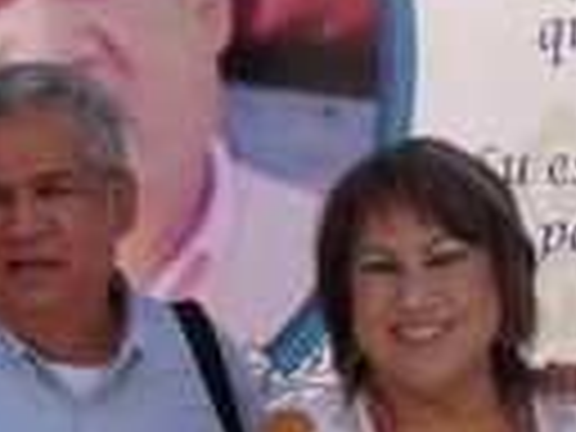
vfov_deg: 7.8
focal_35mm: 190
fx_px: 3162
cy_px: 369
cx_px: 468
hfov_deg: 10.4
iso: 80
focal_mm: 6.7
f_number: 4.5
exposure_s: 1/500
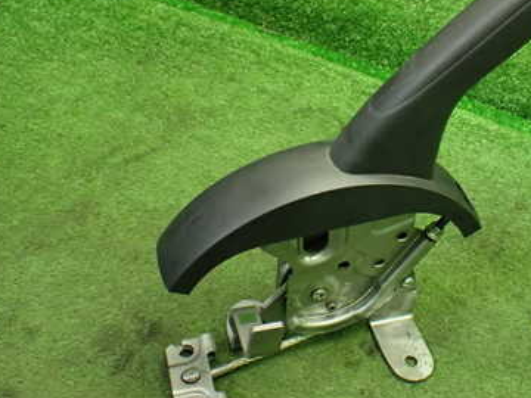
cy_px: 144
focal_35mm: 50
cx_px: 398
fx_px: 767
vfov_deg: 29.0
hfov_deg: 37.3
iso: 800
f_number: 2.3
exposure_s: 1/100
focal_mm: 5.4
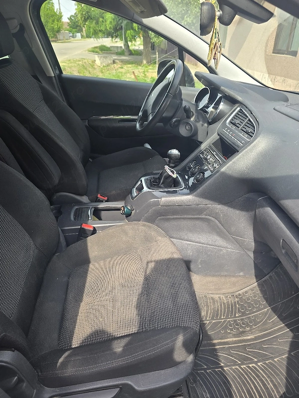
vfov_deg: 73.9
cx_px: 150
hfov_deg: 58.9
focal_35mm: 23
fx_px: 265
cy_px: 199
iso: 20
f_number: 1.7
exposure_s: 1/182
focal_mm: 6.3
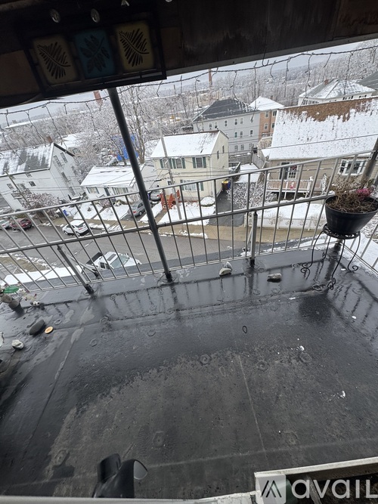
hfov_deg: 85.7
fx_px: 204
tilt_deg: -38.0
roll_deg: +11.6
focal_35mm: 14
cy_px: 252
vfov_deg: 102.1
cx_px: 189
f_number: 2.2
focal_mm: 2.22
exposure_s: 1/275
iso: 40
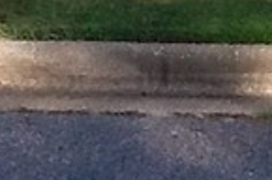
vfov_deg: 5.9
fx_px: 1666
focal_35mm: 221
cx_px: 89
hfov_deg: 9.3
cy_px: -292
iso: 40
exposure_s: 1/486
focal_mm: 2.03
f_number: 2.4
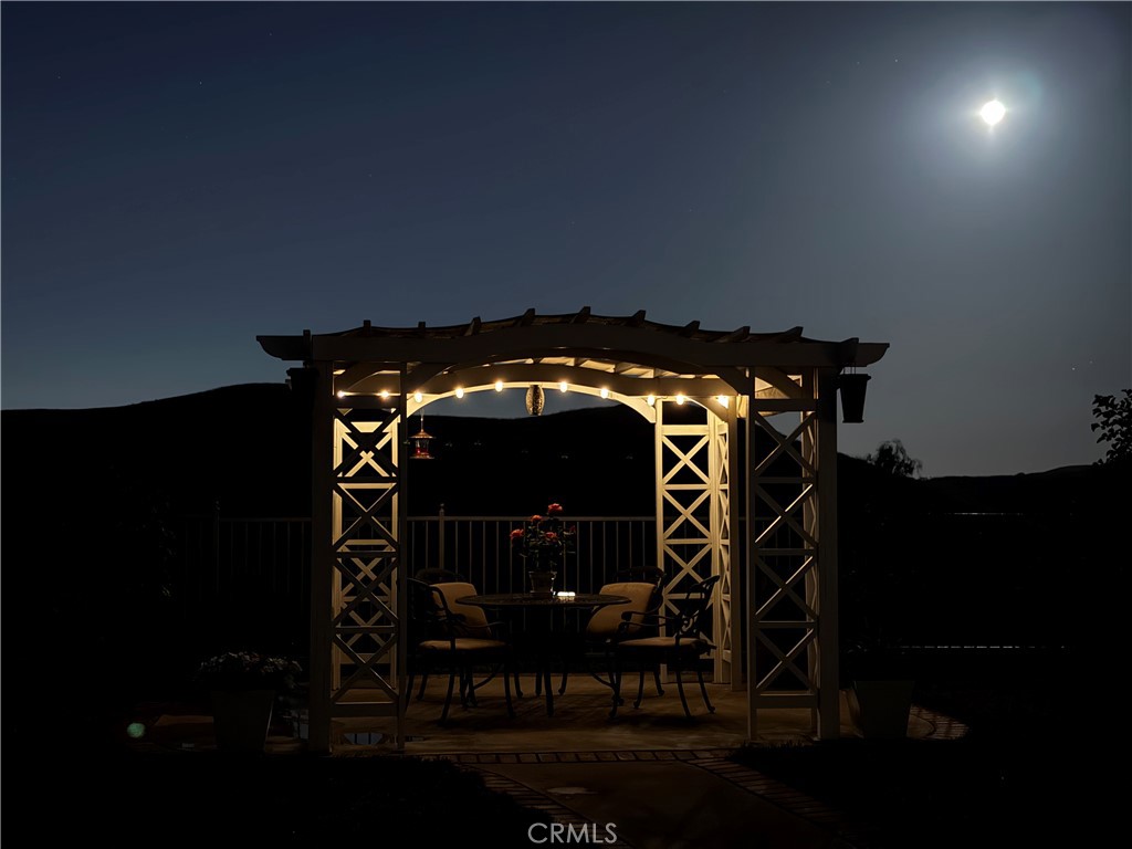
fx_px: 1570
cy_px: 424
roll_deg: +0.1
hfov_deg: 39.7
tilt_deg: +3.1
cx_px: 566
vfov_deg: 30.3
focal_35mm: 48
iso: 1250
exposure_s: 1/5
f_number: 1.78
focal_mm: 6.76
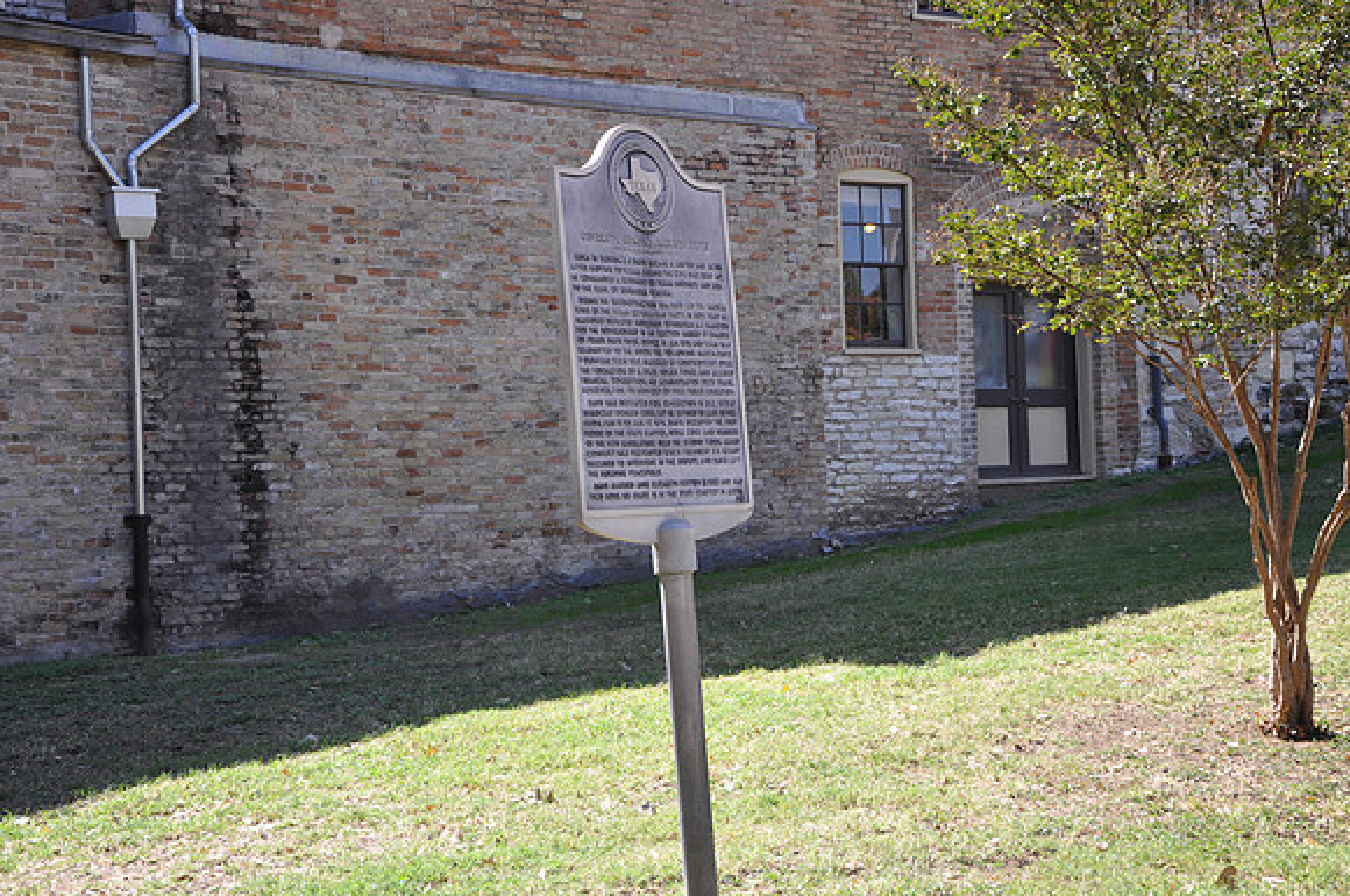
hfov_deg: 33.4
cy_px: 448
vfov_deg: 22.6
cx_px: 675
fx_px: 2247
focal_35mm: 60
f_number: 5.6
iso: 320
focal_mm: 40
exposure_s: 1/125
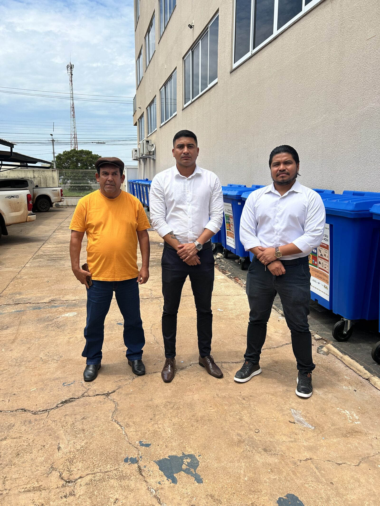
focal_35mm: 26
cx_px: 190
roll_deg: -0.5
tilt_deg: -11.9
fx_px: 381
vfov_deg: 67.3
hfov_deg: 53.1
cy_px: 253
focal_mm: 5.7
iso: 50
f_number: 1.5
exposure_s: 1/4831
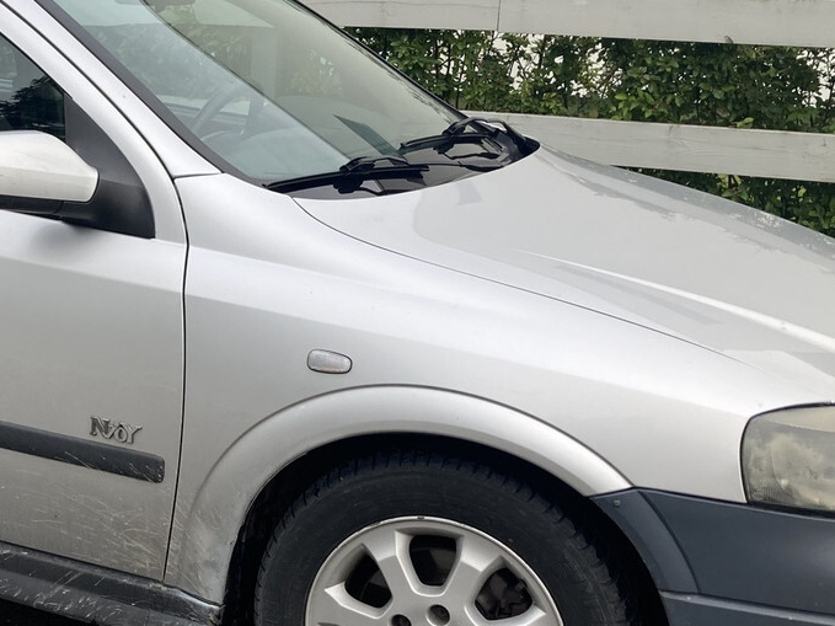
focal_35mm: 66
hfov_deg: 28.2
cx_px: 76
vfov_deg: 22.2
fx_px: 1592
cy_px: 391
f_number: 1.8
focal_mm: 3.99
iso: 20
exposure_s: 1/216
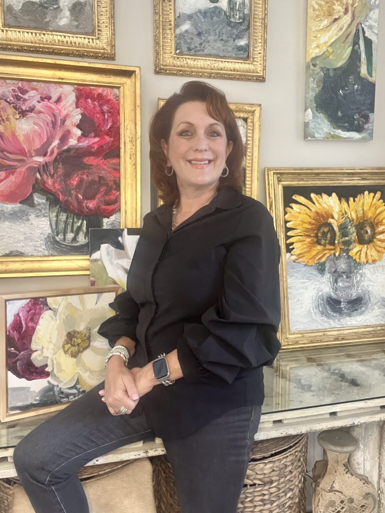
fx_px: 445
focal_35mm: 30
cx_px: 192
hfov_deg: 46.8
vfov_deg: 60.0
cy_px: 256
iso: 640
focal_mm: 2.71
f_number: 2.2
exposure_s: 1/20
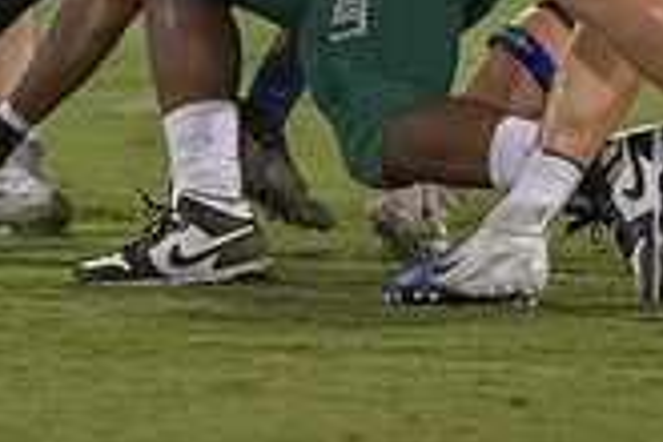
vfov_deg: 1.0
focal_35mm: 1441
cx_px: 133
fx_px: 26536
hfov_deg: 1.4
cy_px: -287
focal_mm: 400
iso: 8000
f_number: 5.6
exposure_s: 1/1000
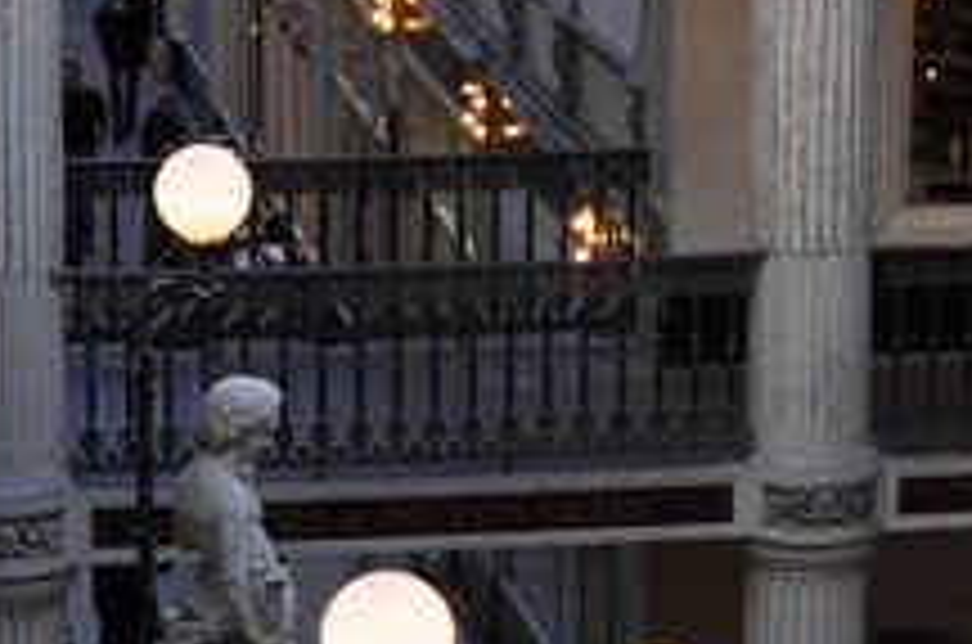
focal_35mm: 179
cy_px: 167
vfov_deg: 7.6
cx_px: 819
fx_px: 4822
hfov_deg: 11.5
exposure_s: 1/160
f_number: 6.3
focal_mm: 20
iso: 200
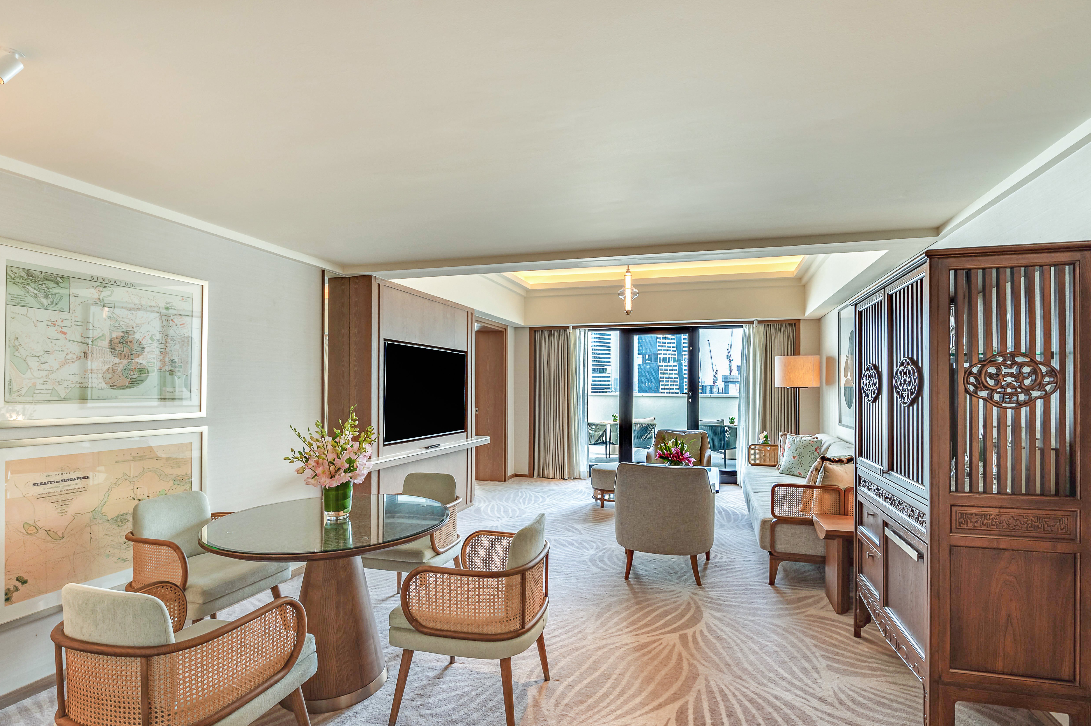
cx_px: 572
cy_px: 390
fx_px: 515
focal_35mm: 17
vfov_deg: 70.3
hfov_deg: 93.2
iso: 160
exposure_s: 1/100
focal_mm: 14
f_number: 9
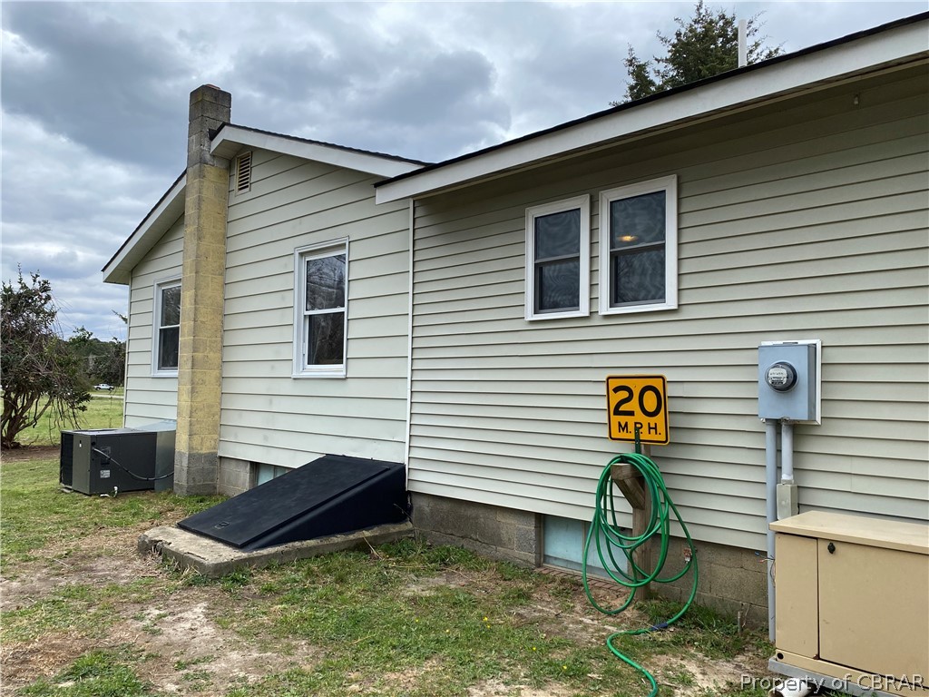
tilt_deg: +4.6
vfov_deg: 53.1
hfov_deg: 67.3
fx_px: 698
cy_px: 348
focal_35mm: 26
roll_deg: -0.9
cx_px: 464
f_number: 1.8
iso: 32
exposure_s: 1/1232
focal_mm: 4.25
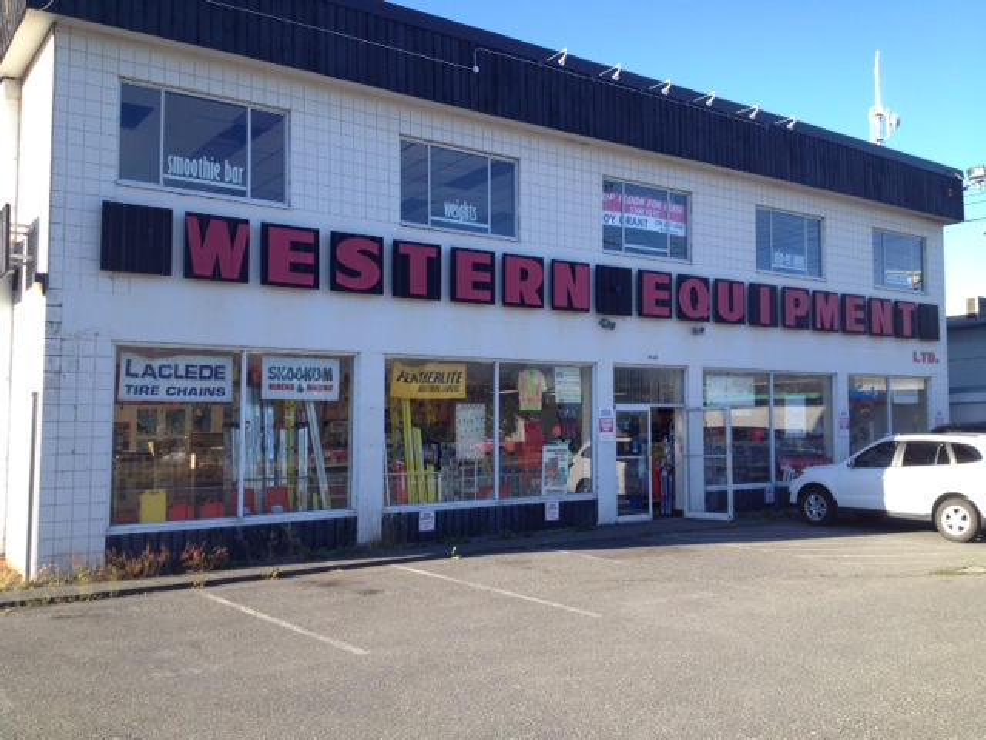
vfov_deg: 40.7
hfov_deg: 52.6
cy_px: 370
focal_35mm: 35
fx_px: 997
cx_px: 493
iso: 50
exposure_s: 1/480
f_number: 2.4
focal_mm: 4.28
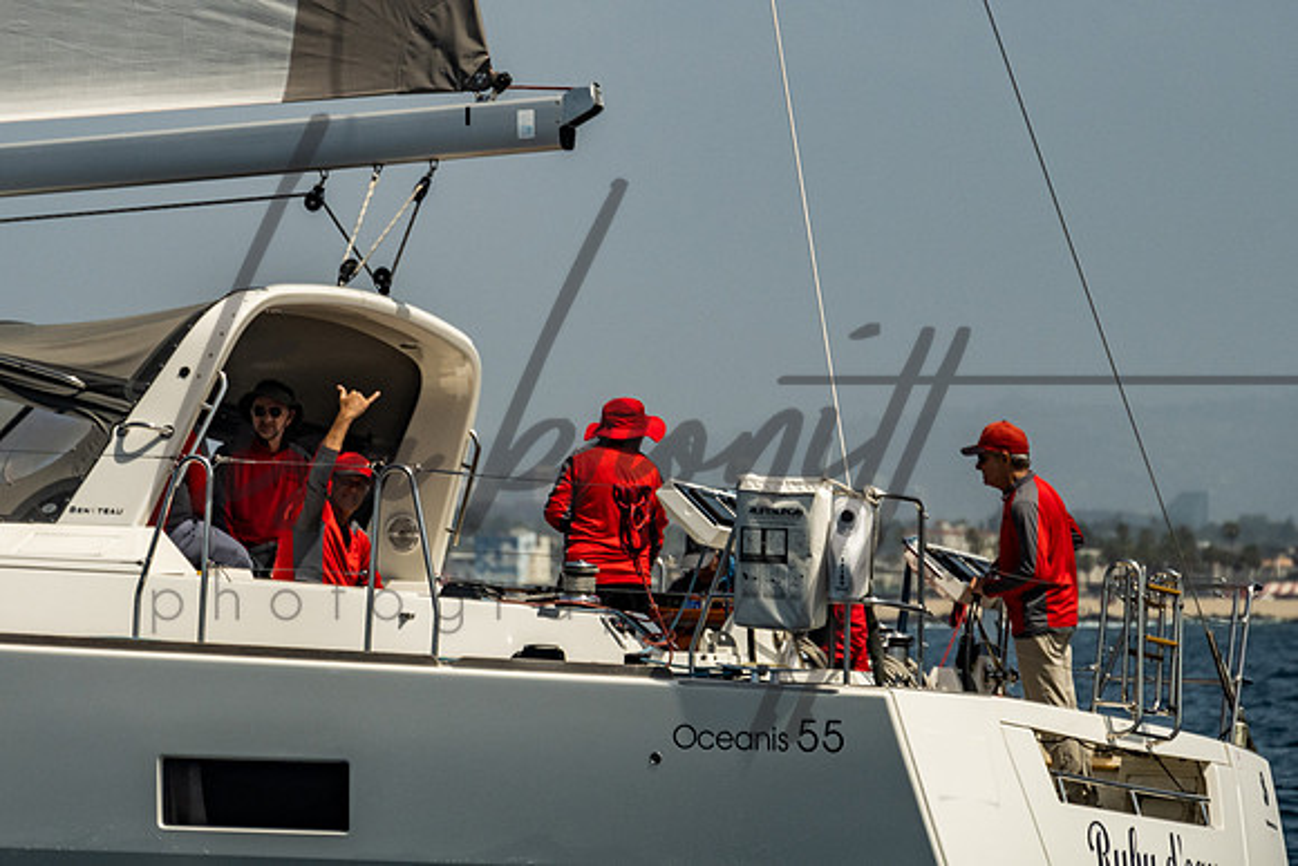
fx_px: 8328
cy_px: 158
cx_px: 449
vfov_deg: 5.9
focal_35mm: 231
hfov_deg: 8.9
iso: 320
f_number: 6.3
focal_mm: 140
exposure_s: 1/2500
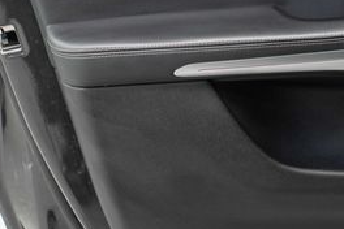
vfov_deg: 19.9
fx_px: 650
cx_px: 313
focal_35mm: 68
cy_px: 75
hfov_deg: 28.5
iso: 640
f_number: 3.2
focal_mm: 28
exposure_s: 1/40
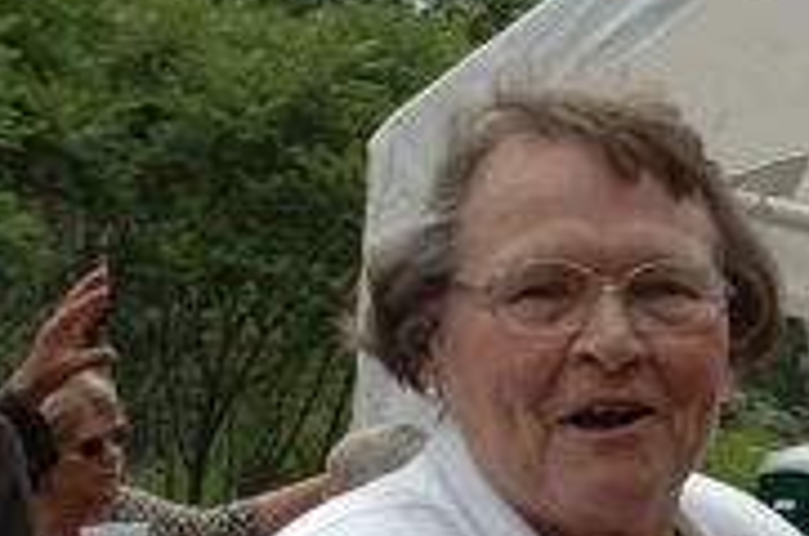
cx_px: 921
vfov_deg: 11.5
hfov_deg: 16.9
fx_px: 2625
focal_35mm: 117
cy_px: 592
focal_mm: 22
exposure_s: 1/320
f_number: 9
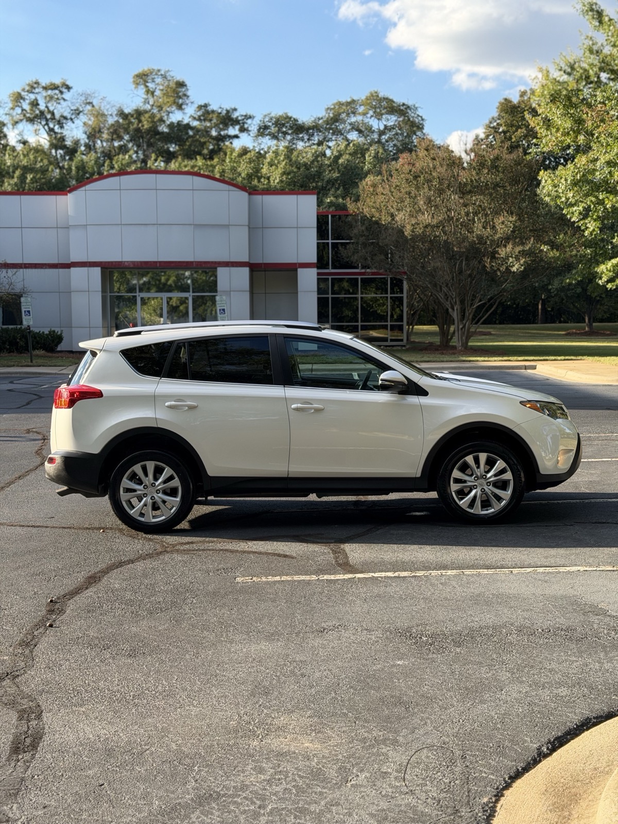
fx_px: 1143
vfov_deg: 39.7
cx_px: 309
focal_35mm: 48
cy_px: 412
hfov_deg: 30.3
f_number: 1.78
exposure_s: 1/1055
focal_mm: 6.76
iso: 80
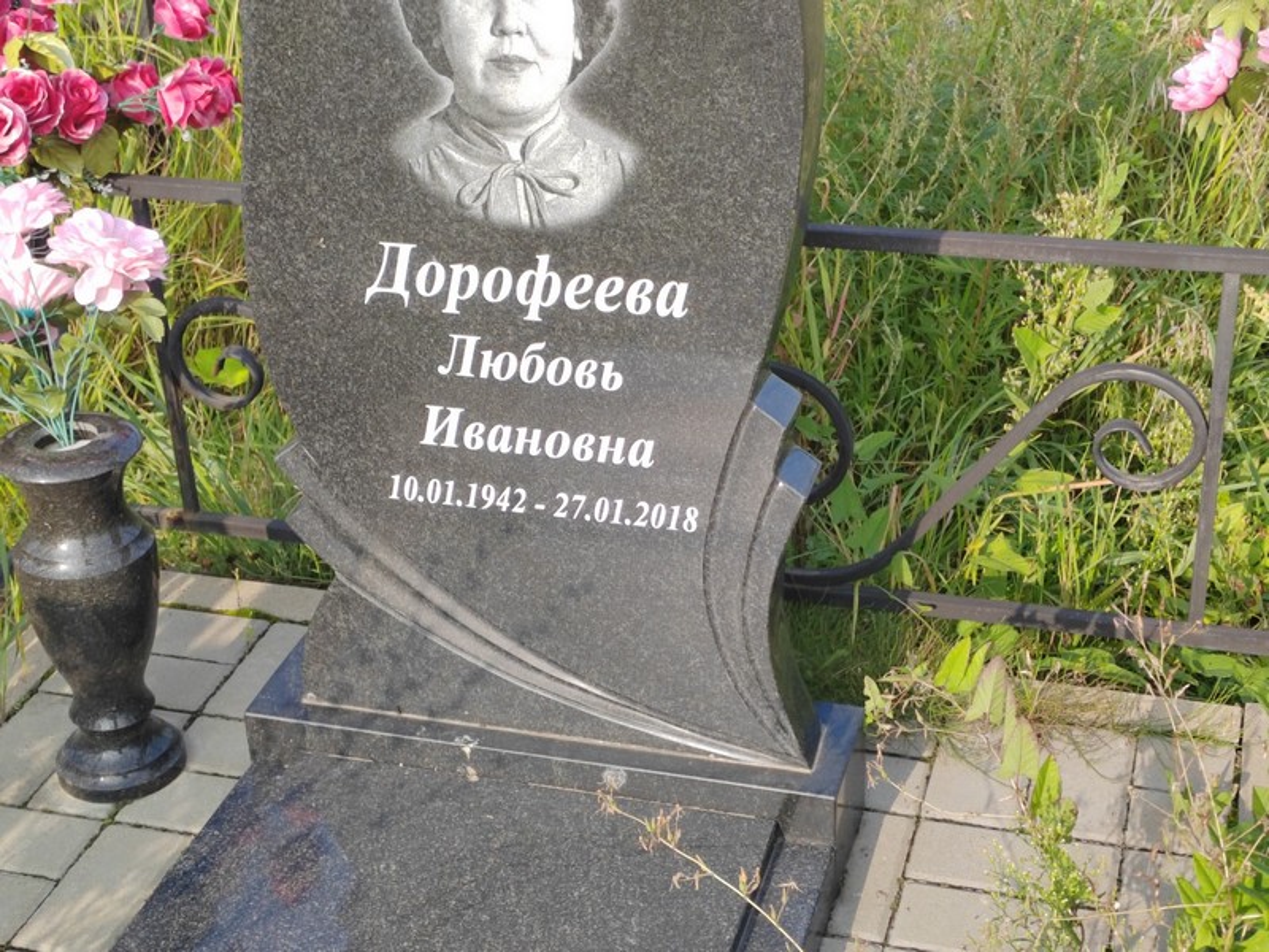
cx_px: 634
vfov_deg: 24.8
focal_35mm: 59
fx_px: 2163
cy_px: 476
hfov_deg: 32.7
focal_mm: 5.52
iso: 100
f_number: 1.9
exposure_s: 1/430
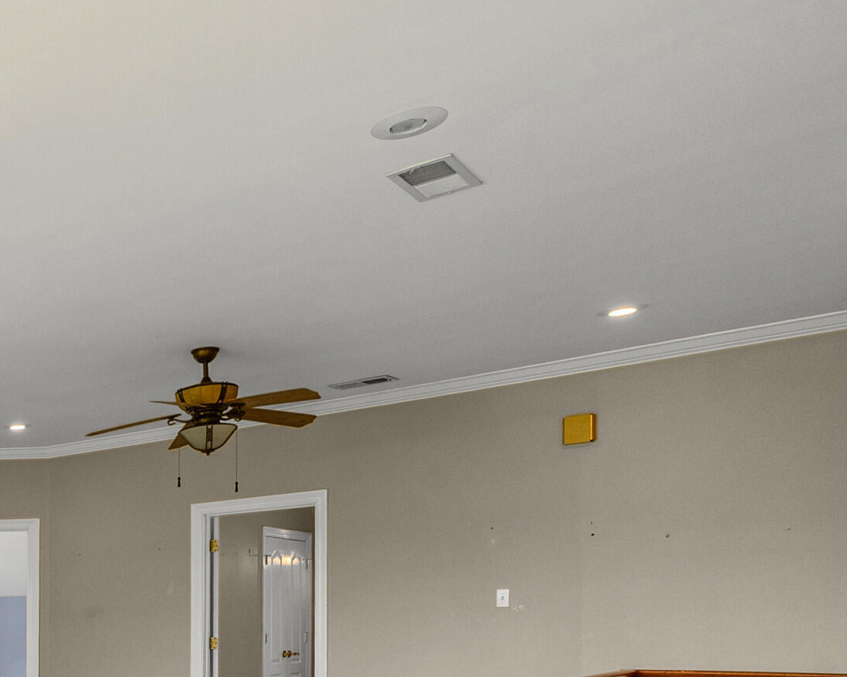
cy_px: 625
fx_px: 1003
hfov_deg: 34.6
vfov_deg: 34.9
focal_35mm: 40
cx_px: -212
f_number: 9
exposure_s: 1/25
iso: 800
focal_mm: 16
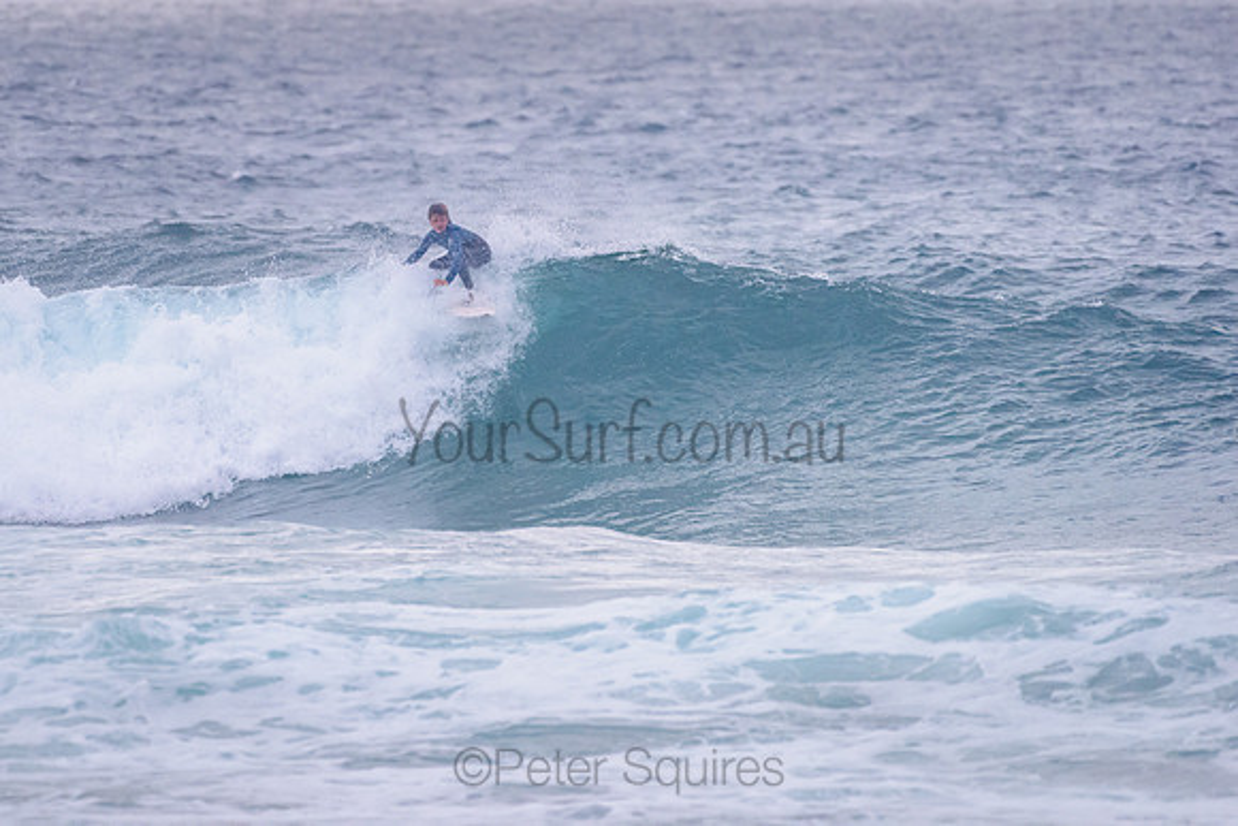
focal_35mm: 613
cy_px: 320
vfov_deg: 2.2
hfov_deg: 3.4
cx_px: 480
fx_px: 21082
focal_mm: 500
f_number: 5.6
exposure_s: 1/2000
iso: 1800
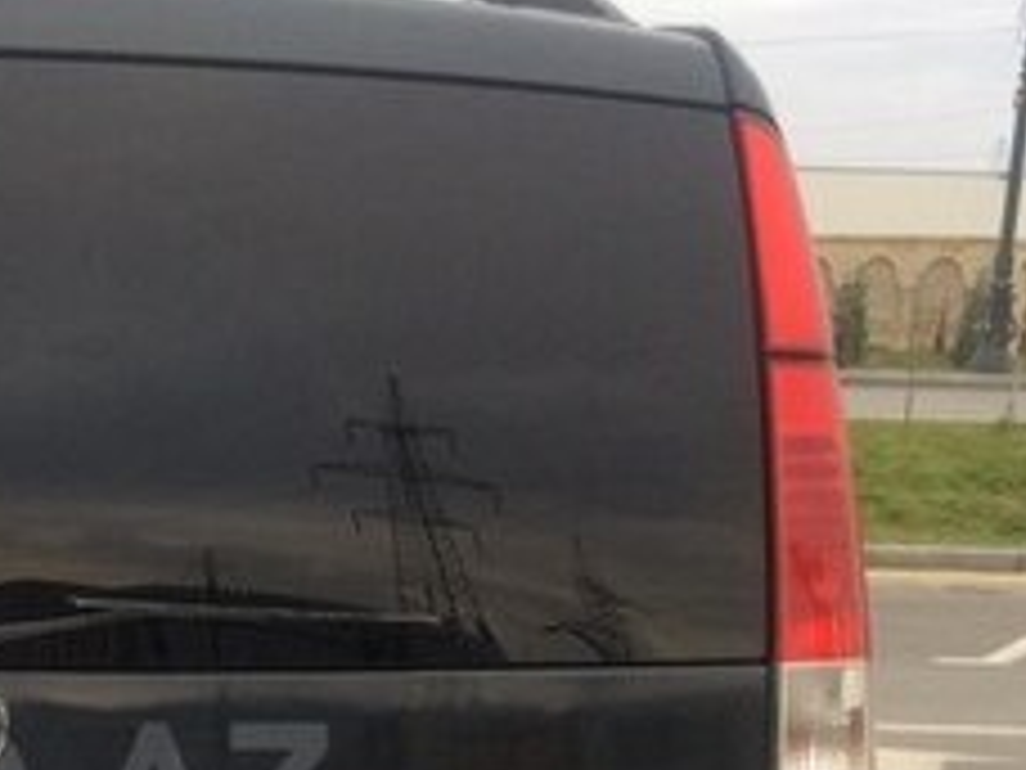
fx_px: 2490
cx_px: -130
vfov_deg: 17.1
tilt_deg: -10.9
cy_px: 790
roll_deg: -1.6
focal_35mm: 84
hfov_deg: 21.9
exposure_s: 1/100
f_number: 2.2
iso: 64
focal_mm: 4.15
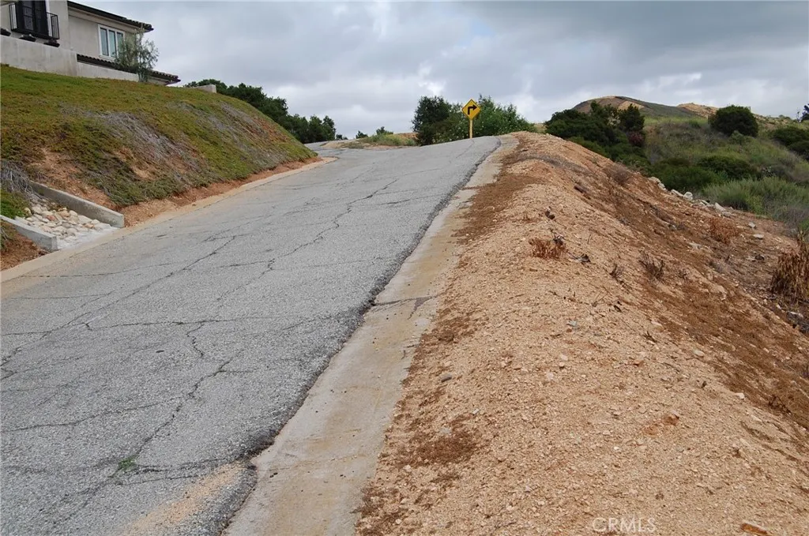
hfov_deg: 49.6
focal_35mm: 39
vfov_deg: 34.1
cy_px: 268
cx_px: 404
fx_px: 875
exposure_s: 1/320
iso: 200
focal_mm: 26
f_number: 9
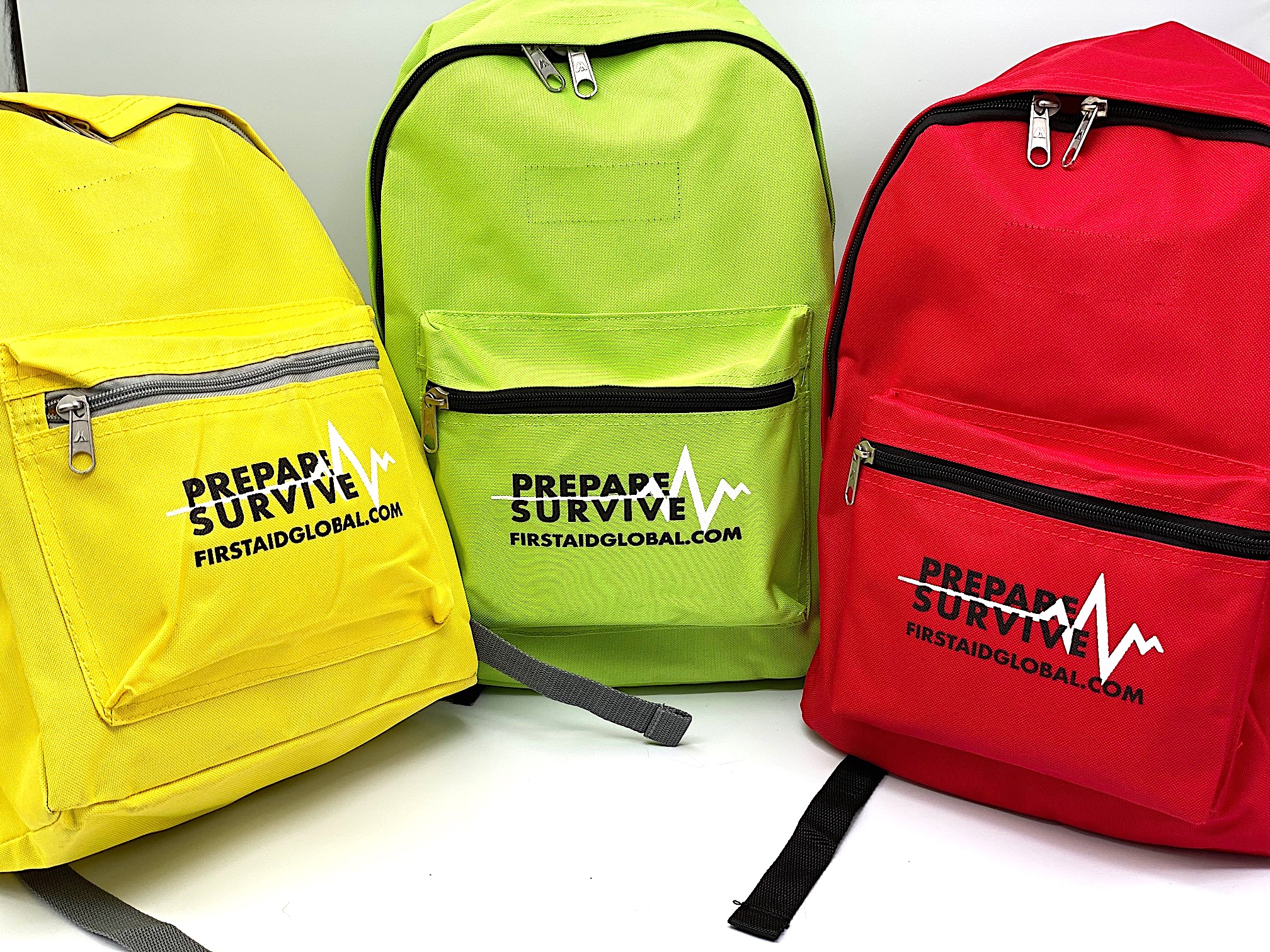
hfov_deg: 36.8
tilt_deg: -24.9
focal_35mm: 52
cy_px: 476
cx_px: 635
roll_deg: -1.1
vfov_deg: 28.0
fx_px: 1908
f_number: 2
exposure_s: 1/122
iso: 20
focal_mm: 6
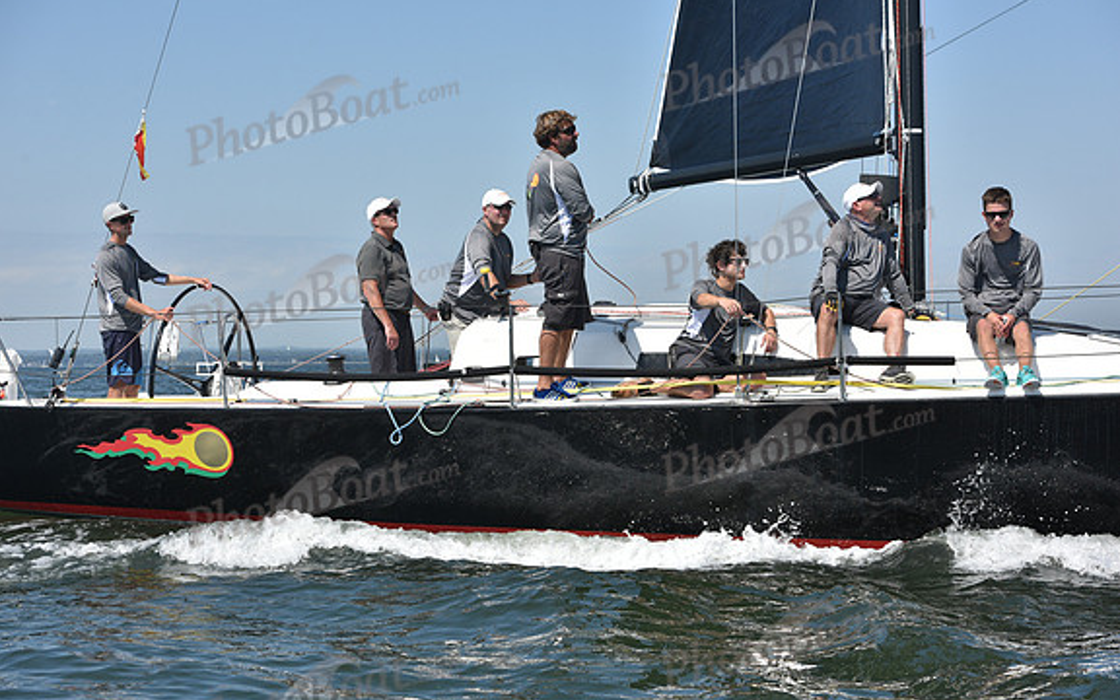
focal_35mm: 80
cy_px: 368
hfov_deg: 25.8
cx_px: 562
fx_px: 2442
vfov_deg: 16.3
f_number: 8
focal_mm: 78
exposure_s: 1/1250
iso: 250
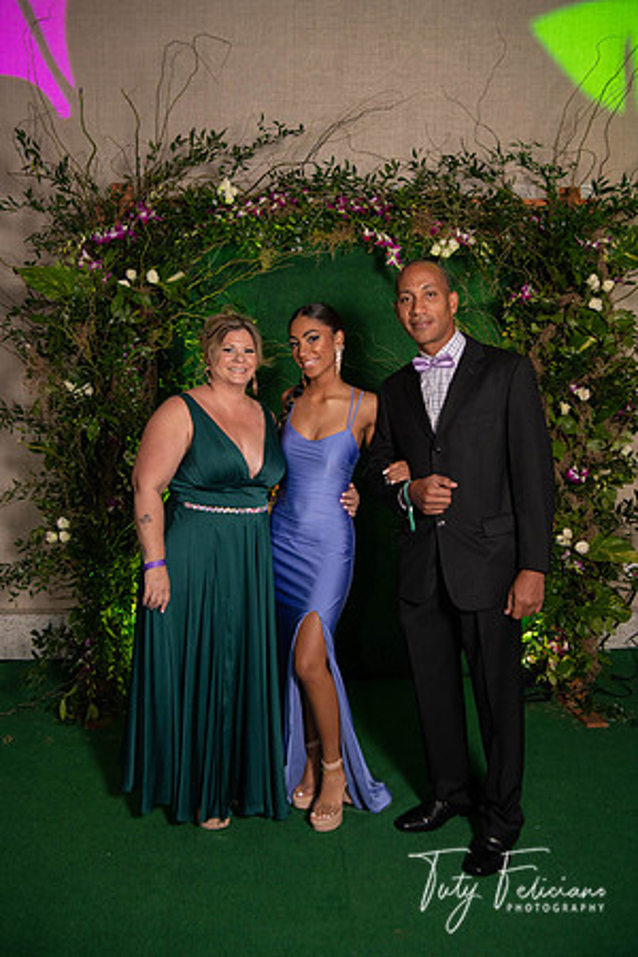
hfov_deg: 38.9
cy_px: 478
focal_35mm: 34
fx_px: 904
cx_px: 319
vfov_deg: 55.8
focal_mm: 34
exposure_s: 1/60
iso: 800
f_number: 5
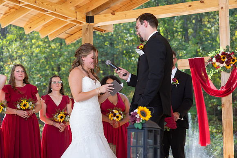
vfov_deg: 16.1
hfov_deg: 23.9
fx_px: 560
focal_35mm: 85
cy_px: 79
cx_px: 118
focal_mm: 85
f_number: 5
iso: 400
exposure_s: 1/320
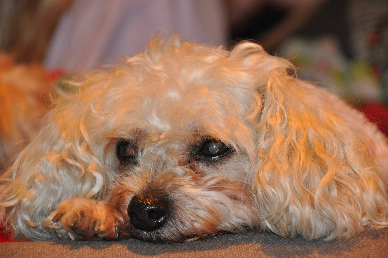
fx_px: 2018
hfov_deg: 11.0
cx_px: 194
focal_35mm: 188
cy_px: 129
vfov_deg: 7.3
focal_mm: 125
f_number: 6
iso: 800
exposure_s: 1/60
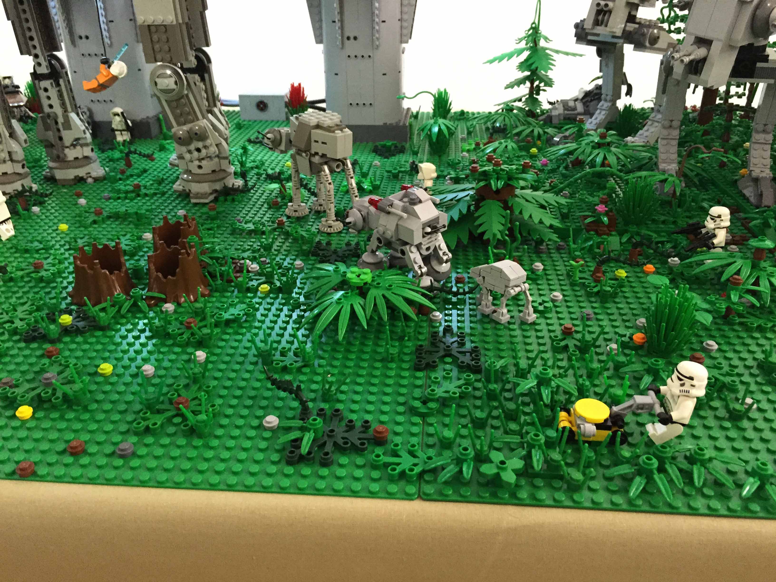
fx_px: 650
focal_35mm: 29
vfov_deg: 48.2
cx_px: 388
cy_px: 291
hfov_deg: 61.7
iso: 250
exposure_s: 1/30
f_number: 2.2
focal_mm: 4.15
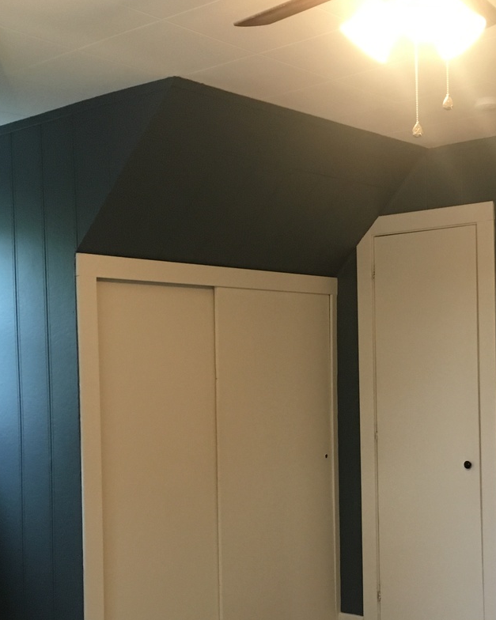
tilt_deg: -0.5
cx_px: 352
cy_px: 380
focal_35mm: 52
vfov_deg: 35.8
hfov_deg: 28.8
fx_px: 954
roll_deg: +1.8
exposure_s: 1/30
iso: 160
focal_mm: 4.15
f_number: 2.2
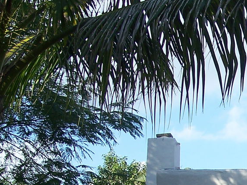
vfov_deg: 11.2
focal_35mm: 125
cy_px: 312
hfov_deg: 14.6
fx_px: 892
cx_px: 381
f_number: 2.8
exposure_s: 1/500
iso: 64
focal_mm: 7.8
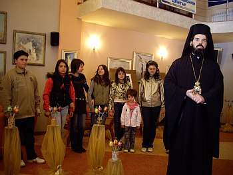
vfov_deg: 37.8
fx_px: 256
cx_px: 116
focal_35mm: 38
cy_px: 88
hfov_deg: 48.9
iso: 400
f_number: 2.8
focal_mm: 7.9
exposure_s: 1/13
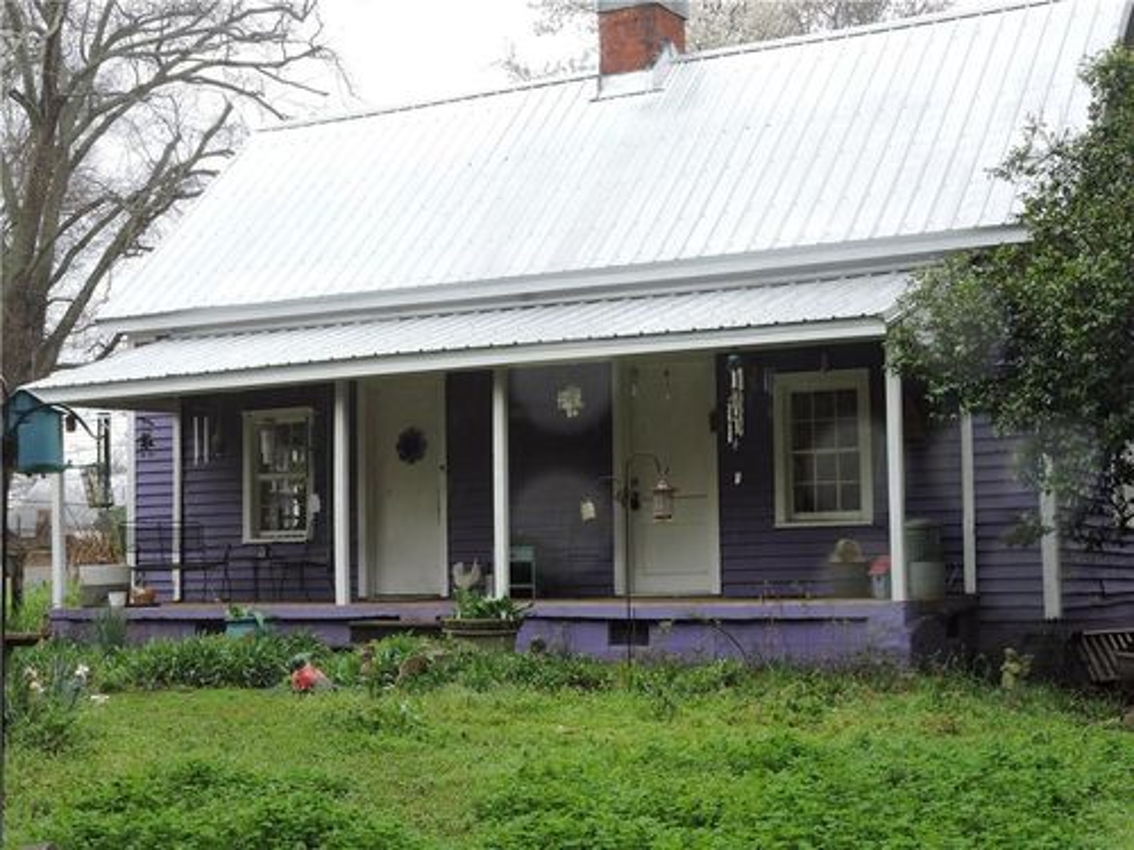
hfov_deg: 32.2
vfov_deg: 24.4
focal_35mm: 60
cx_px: 567
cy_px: 425
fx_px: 1966
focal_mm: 10.7
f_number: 4.2
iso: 100
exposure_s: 1/160
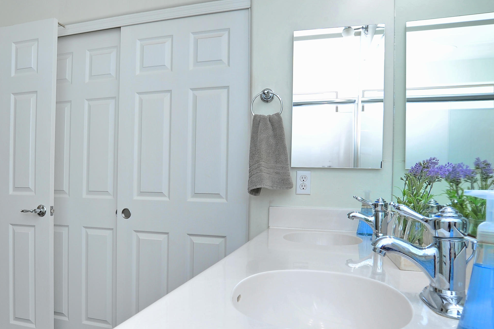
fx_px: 384
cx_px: 182
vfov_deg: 46.3
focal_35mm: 28
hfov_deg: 64.5
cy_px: 183
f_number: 10
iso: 640
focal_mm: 18
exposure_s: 1/80
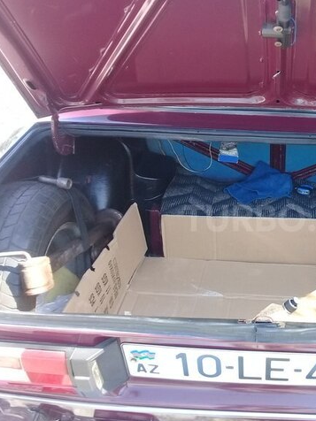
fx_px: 523
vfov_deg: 43.8
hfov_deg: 32.2
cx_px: 274
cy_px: 218
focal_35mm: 43
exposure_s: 1/100
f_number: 2.2
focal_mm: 3.3
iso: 64
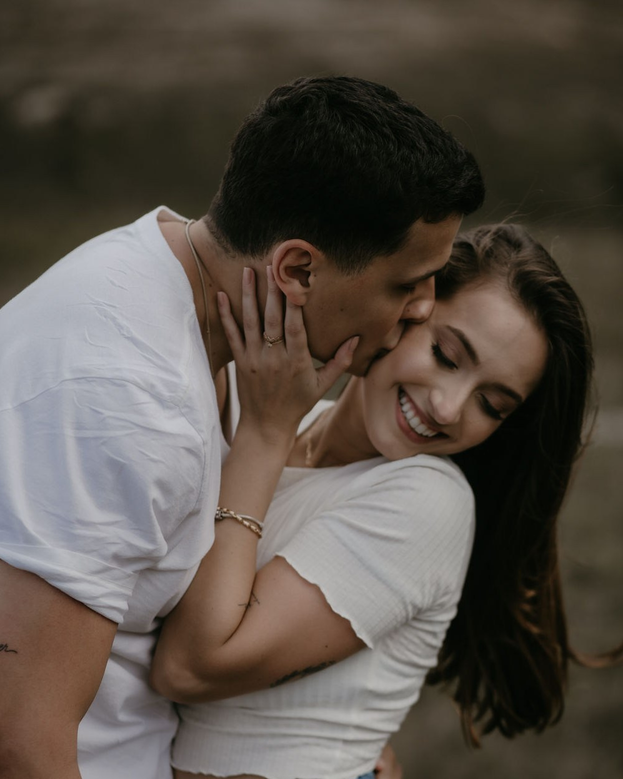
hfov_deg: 16.0
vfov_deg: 19.9
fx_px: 2212
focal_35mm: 96
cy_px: 448
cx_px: 311
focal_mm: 85
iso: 160
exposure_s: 1/1600
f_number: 2.5
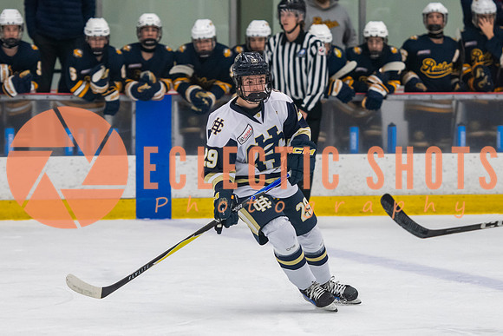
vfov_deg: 5.7
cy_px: 155
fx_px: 3386
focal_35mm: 242
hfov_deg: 8.5
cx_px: 252
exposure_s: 1/640
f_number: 3.2
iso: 2000
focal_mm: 125
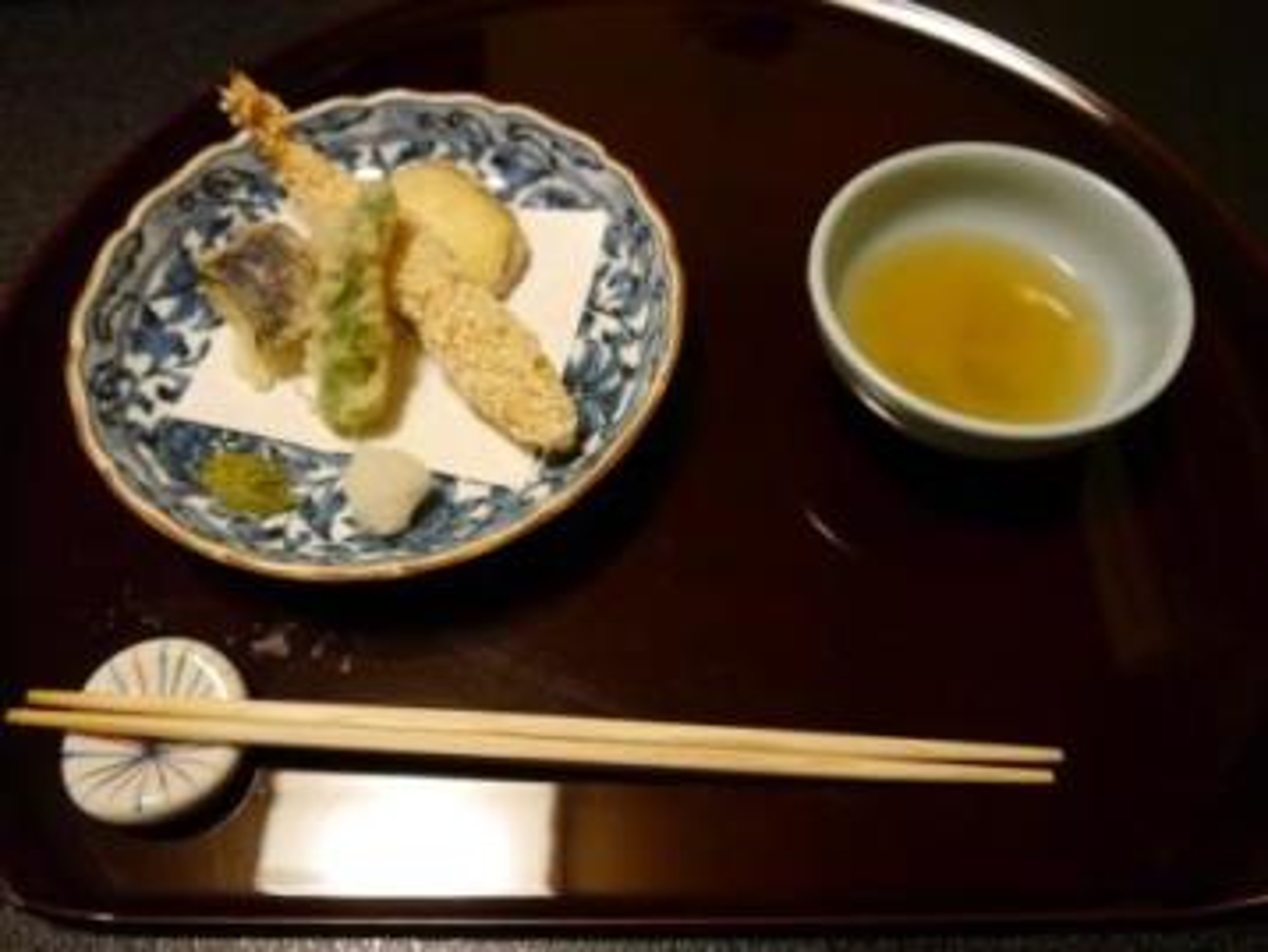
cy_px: 476
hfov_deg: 63.4
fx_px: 1026
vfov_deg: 49.8
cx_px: 634
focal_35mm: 28
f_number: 3.5
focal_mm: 14
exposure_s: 1/25
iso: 1600
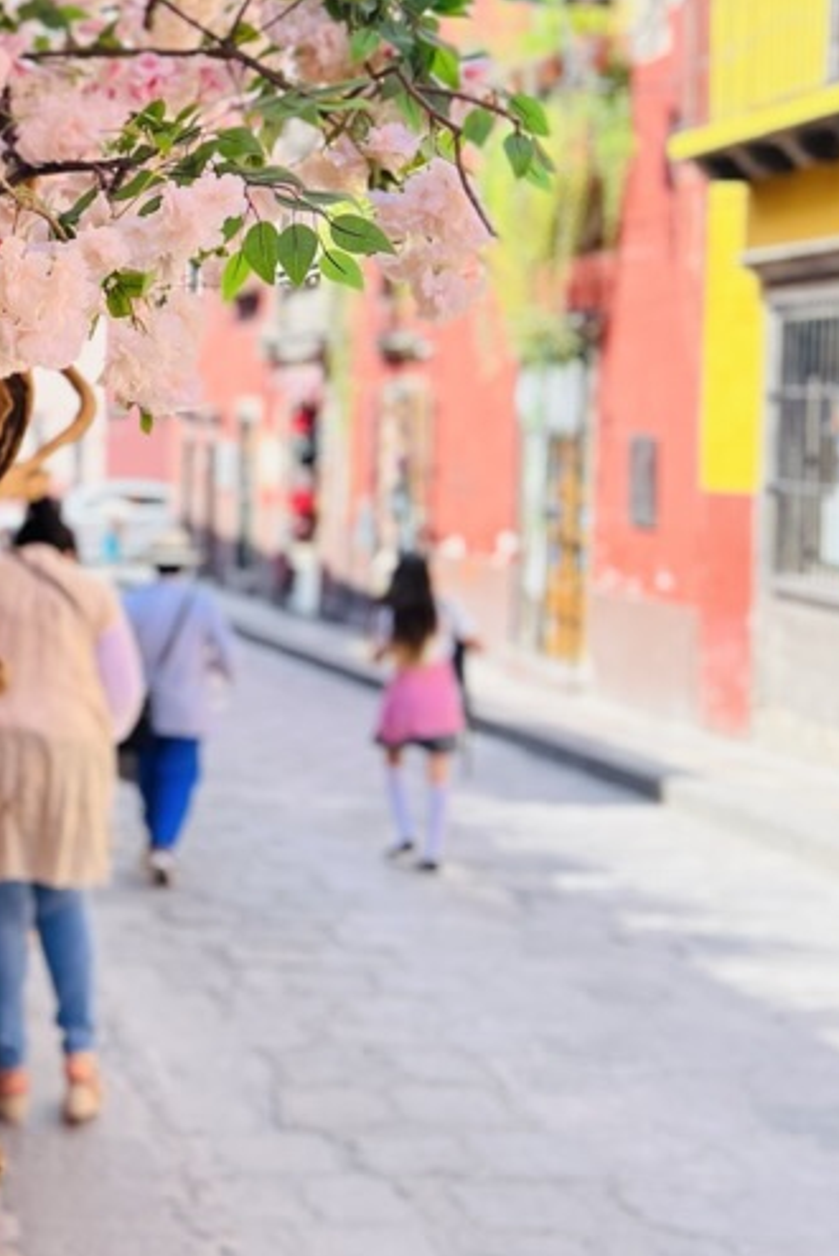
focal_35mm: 56
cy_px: 361
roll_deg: -2.3
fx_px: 1955
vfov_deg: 35.1
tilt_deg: +0.8
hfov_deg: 22.7
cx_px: -104
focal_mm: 5.7
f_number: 1.5
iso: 50
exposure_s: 1/658
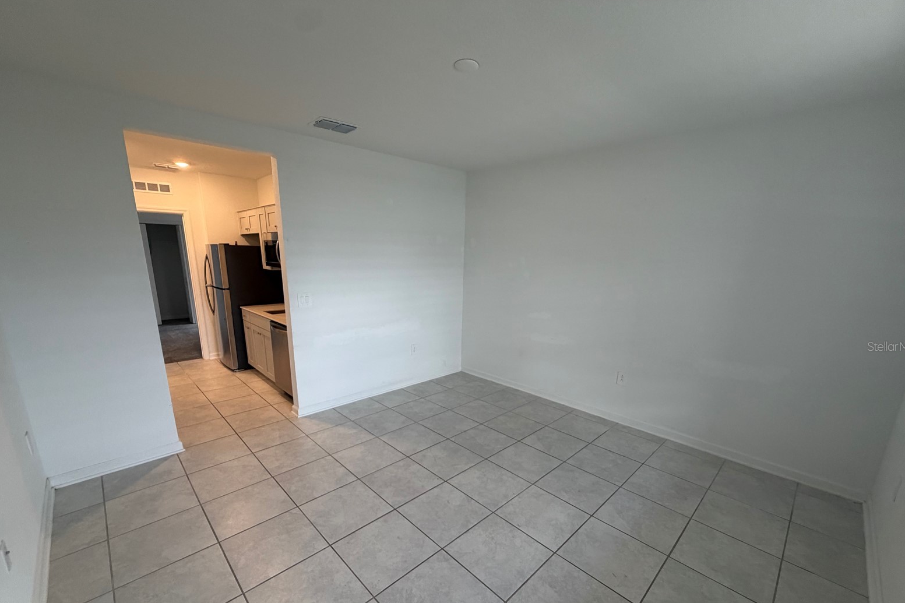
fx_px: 377
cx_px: 456
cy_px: 346
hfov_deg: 100.4
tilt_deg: -14.8
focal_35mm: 15
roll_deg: -1.4
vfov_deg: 76.8
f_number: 2.2
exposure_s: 1/120
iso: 250
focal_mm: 2.22
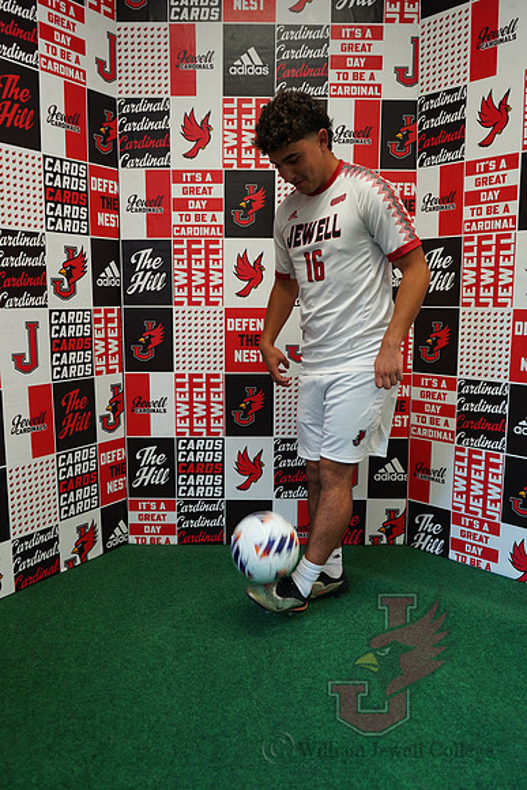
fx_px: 614
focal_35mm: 28
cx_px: 264
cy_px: 395
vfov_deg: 65.5
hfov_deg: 46.4
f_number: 4
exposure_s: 1/160
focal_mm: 28
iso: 1000
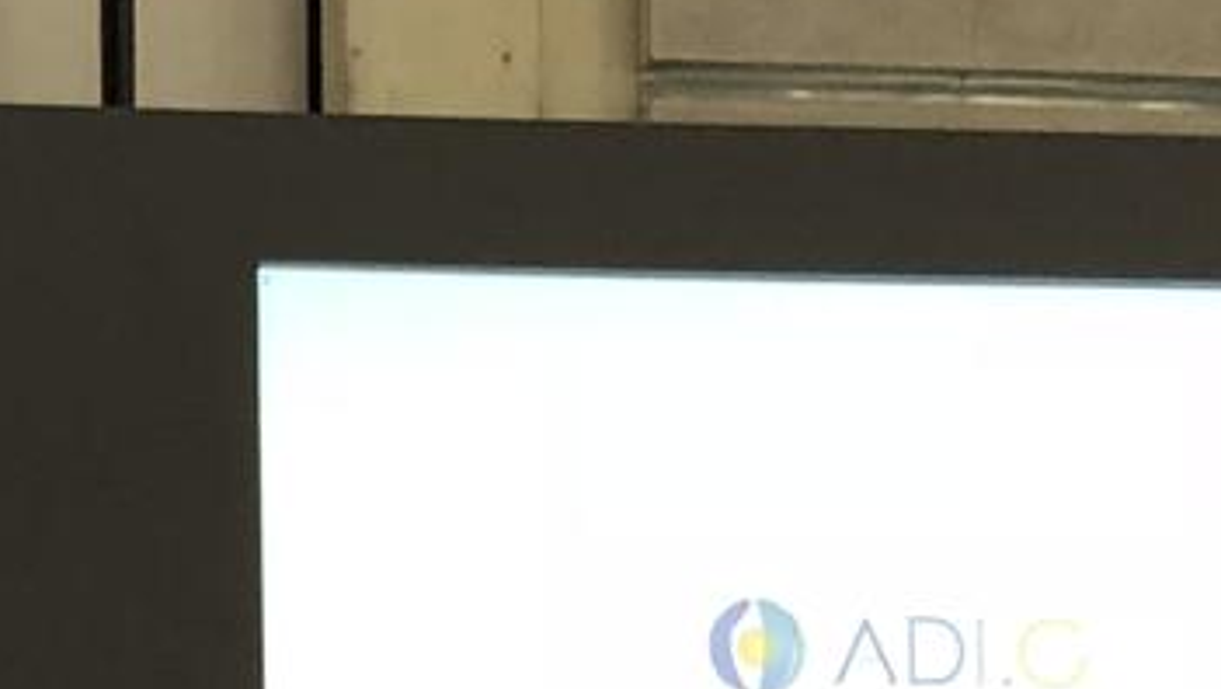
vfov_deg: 8.7
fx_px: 4050
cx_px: -765
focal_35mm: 125
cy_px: 1775
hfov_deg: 15.4
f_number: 1.8
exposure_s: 1/30
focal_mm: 3.99
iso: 32
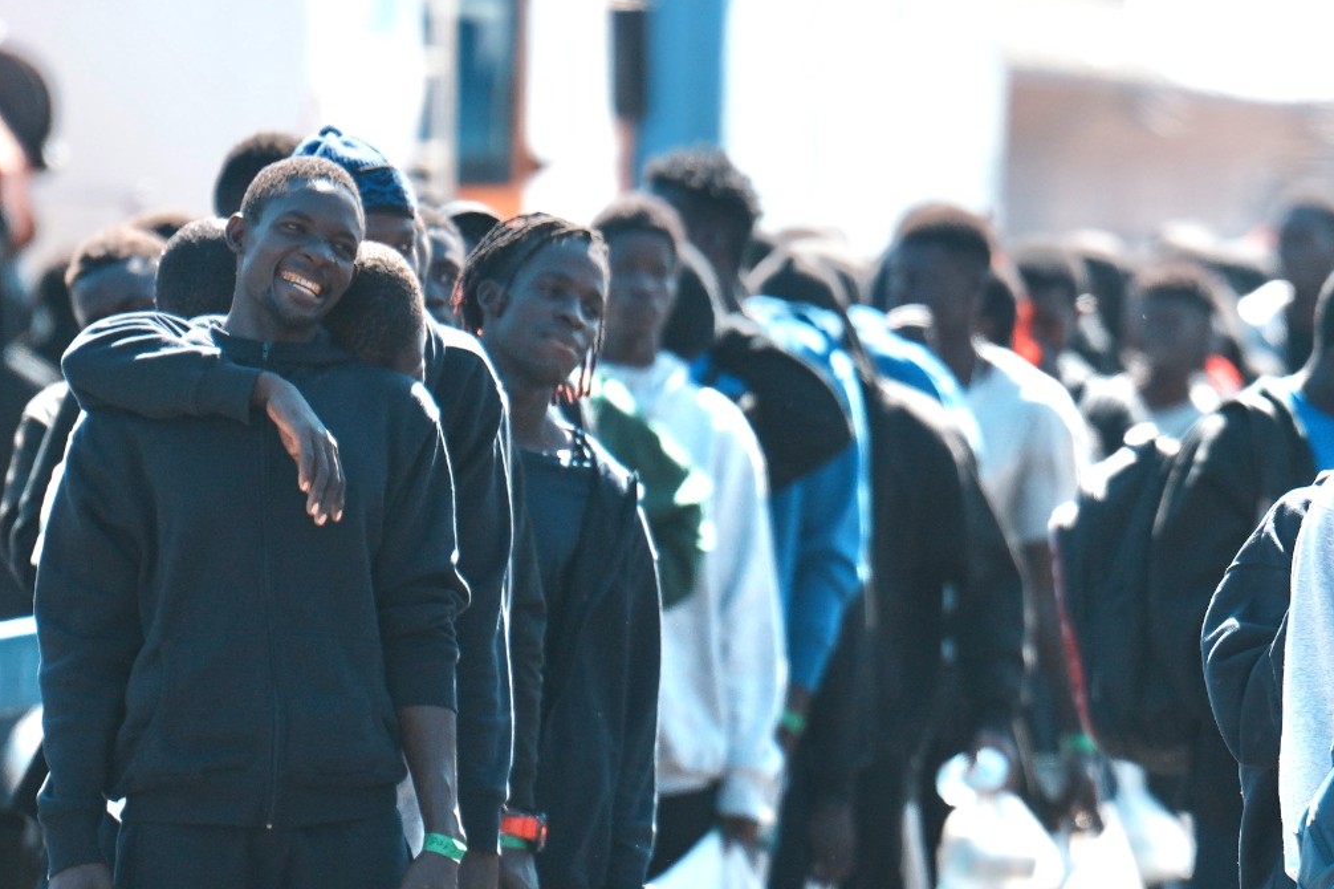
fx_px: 13261
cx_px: 709
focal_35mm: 358
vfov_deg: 3.8
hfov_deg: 5.8
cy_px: 464
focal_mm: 200
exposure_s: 1/1500
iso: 200
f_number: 2.8
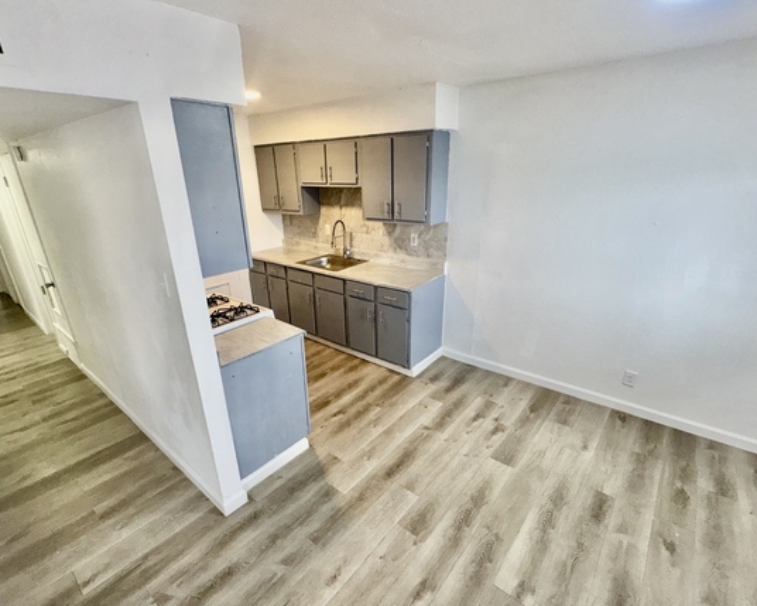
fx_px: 381
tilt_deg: -24.3
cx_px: 361
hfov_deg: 89.6
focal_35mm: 17
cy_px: 316
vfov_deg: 76.9
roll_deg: +2.3
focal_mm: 2.22
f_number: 2.2
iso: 80
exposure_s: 1/120
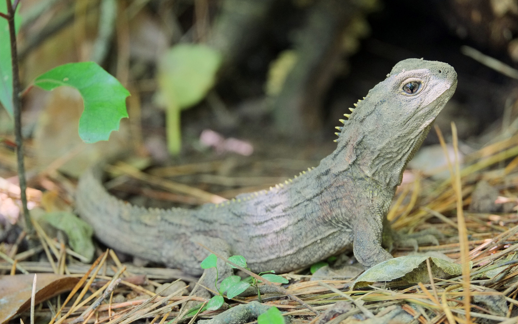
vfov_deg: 4.3
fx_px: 4334
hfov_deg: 6.8
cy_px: 164
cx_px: 259
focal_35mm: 307
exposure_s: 1/34
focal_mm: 200
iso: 1600
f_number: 5.6
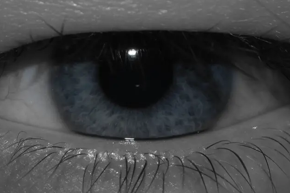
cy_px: 99
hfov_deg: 19.5
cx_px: 145
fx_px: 843
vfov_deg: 13.1
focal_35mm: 105
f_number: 8
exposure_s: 1/60
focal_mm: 55
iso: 100
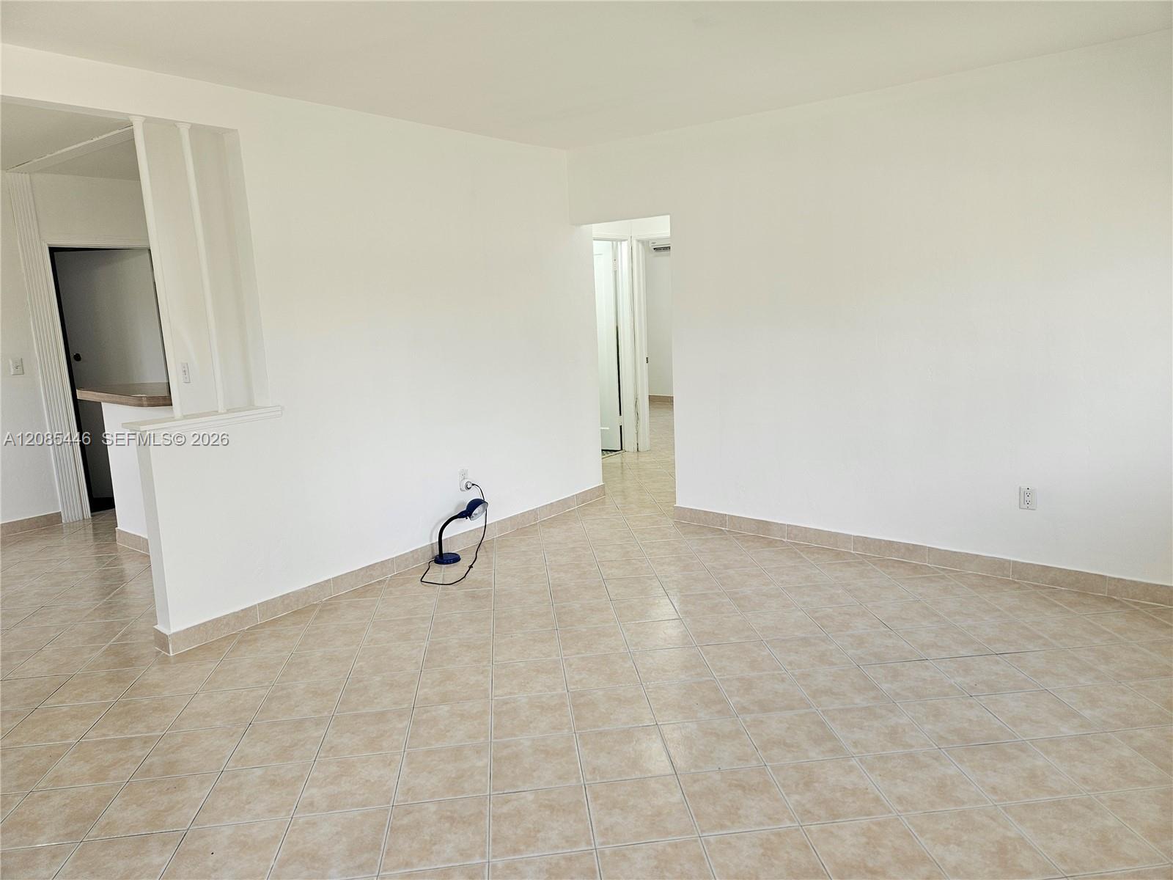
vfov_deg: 58.9
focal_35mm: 23
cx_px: 586
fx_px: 779
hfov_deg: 73.9
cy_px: 440
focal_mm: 5.4
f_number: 1.8
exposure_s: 1/120
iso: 50
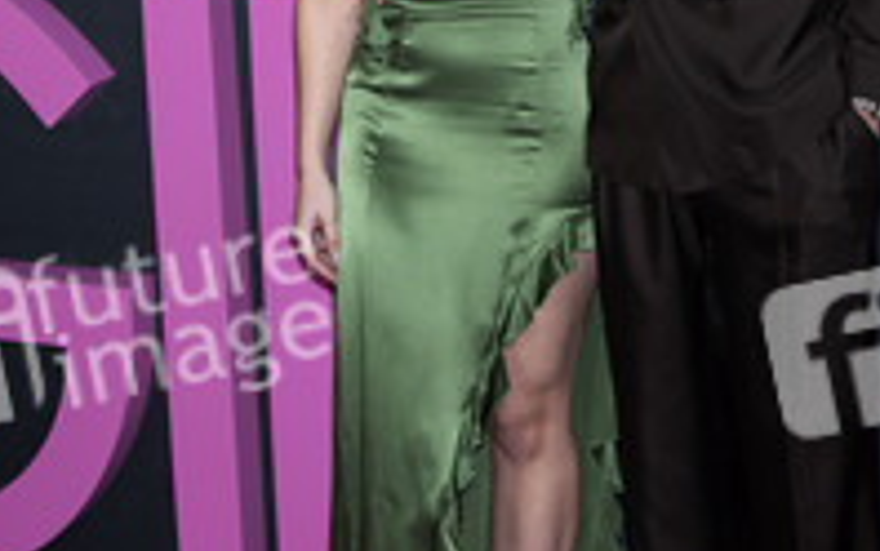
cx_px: 587
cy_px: 111
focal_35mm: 72
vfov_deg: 18.0
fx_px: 1728
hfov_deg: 28.4
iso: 400
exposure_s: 1/200
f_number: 5.6
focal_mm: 35
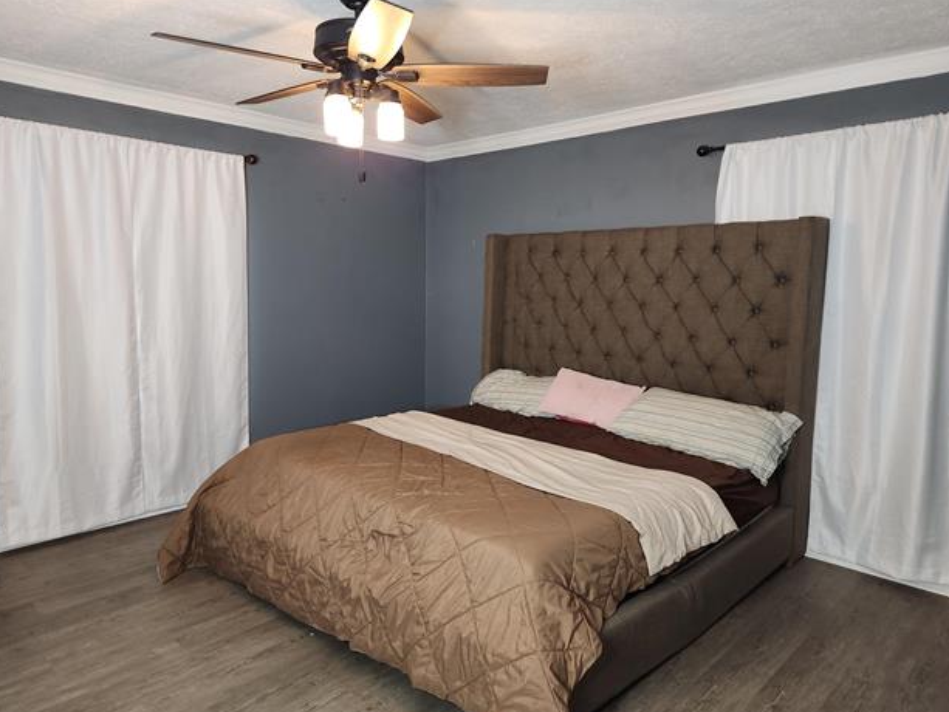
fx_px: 658
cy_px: 364
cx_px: 464
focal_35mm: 24
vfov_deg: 56.8
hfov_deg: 71.6
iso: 100
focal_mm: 5.4
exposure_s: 1/30
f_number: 1.8
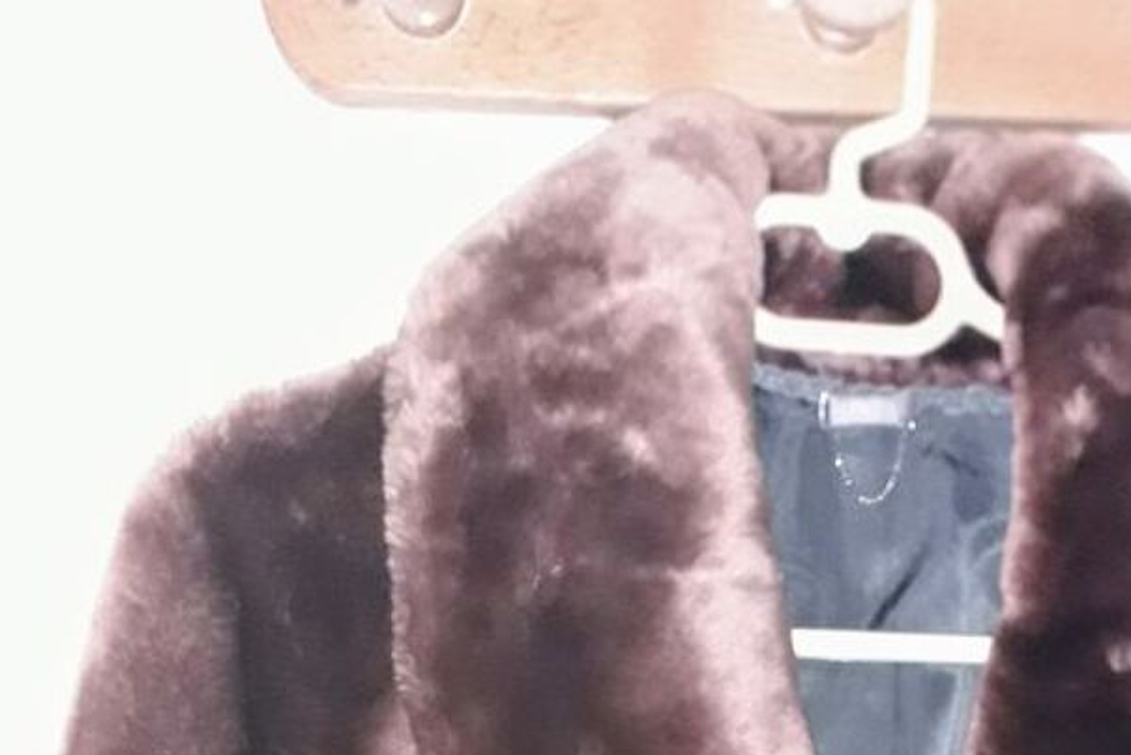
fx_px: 1948
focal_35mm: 62
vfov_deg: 18.8
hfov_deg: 31.5
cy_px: 1189
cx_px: 908
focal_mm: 3.6
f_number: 1.9
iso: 200
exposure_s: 1/25
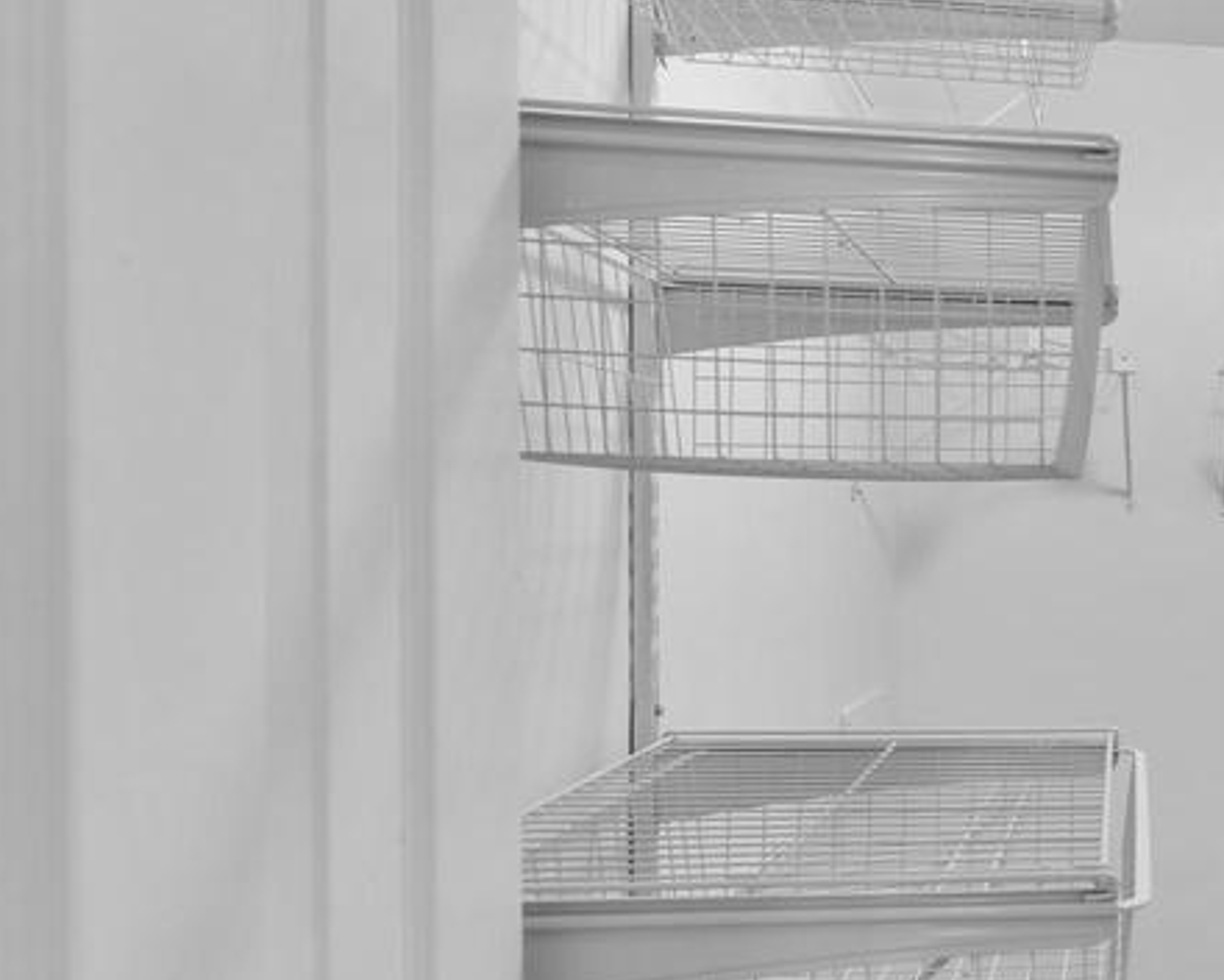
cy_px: 521
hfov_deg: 40.8
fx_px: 1268
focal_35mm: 35
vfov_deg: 42.2
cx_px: 1363
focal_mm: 16
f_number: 8
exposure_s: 1/8
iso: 800
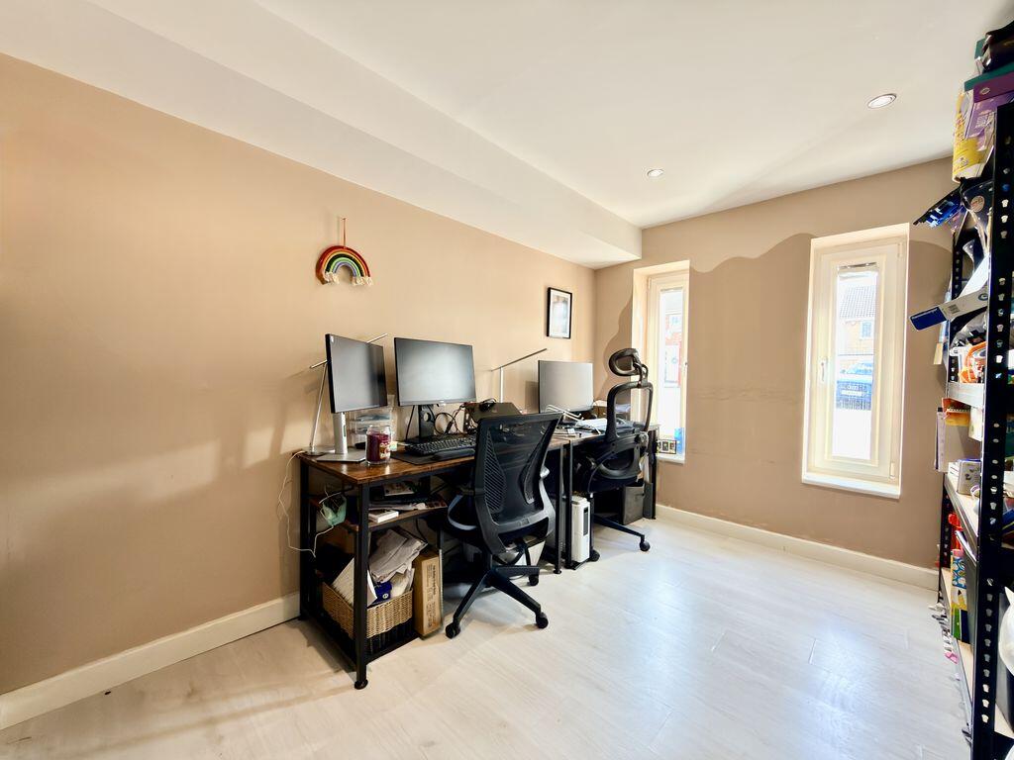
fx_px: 410
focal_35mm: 14
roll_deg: -0.3
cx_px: 507
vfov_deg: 85.7
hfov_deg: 102.1
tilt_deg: -1.5
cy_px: 380
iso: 80
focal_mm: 2.22
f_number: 2.2
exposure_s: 1/30
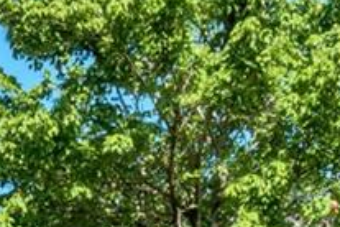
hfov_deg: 11.4
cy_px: 755
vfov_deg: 7.2
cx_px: -345
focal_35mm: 162
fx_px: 1530
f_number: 20
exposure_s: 1/50
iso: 320
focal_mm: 21
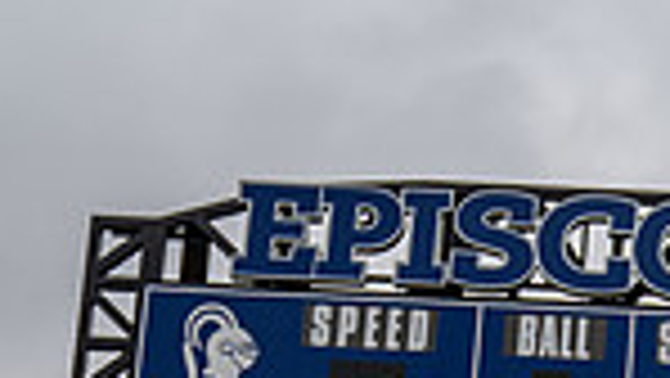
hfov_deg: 22.1
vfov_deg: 10.6
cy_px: 963
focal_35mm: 95
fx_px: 1689
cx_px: 558
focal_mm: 30
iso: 200
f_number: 4
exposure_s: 1/250
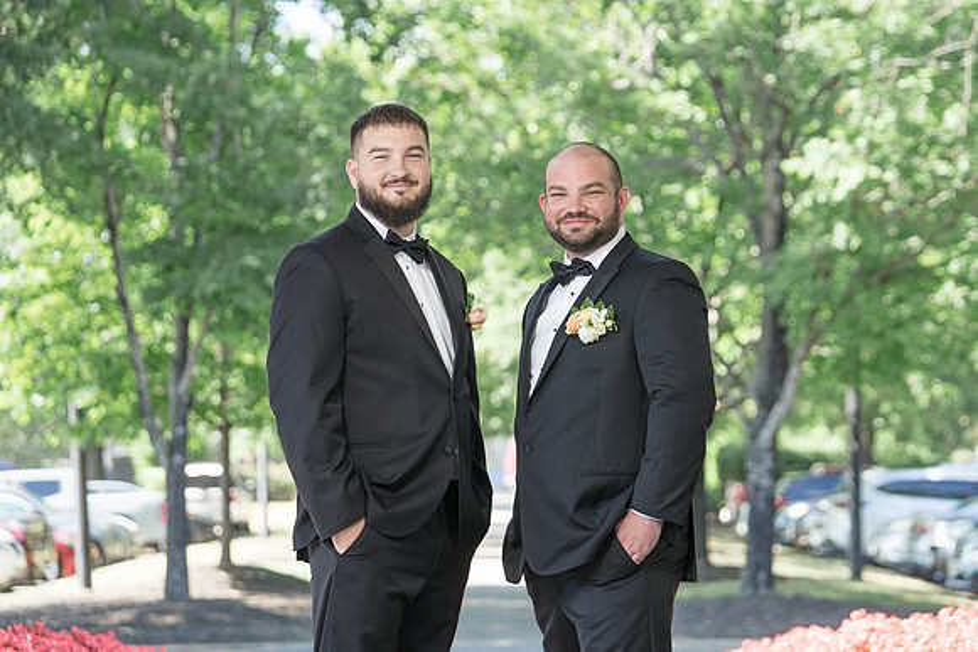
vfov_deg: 12.4
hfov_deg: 18.6
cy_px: 321
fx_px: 2992
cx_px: 508
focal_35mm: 110
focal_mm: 106
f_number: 4
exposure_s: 1/250
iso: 250
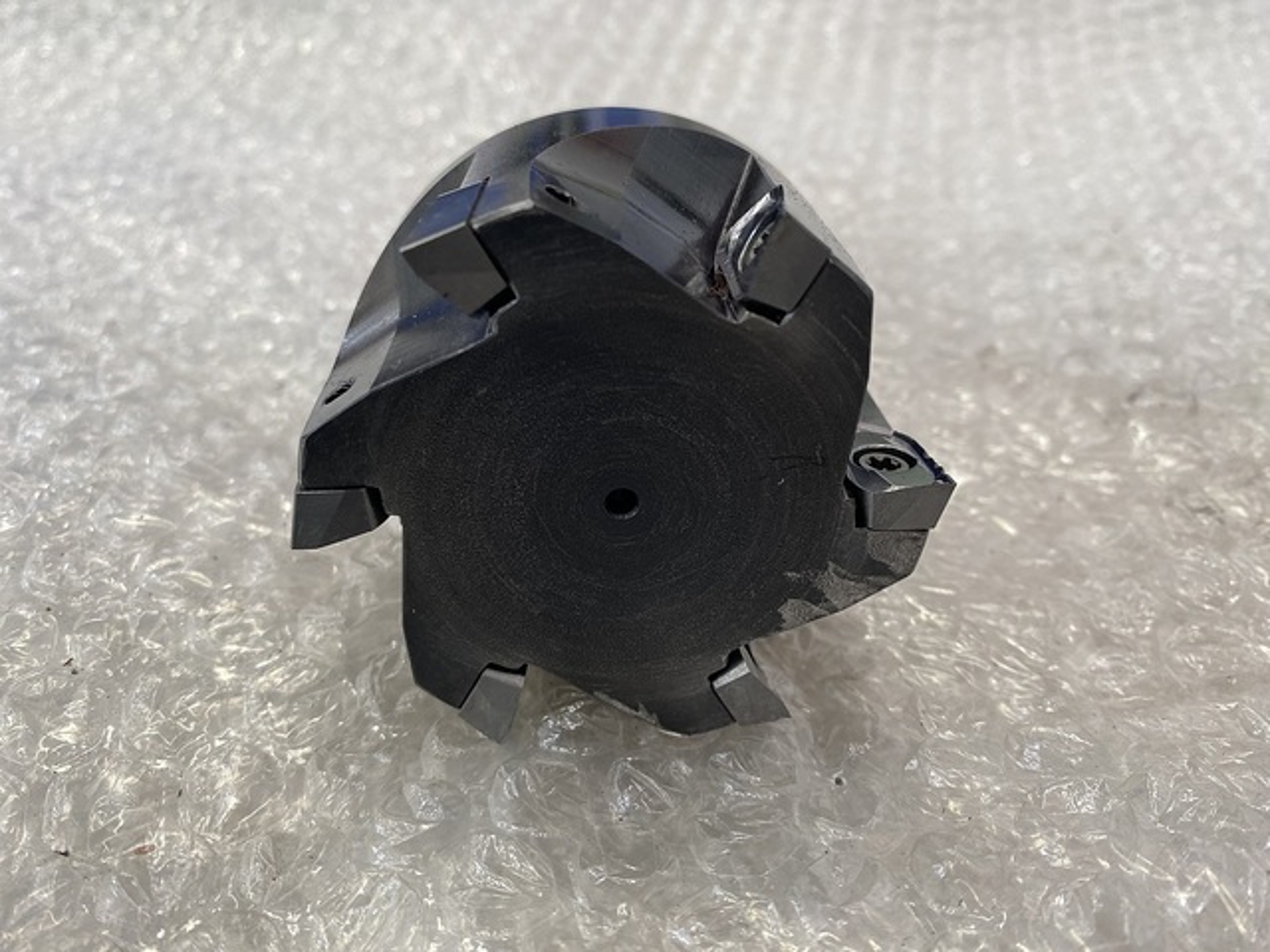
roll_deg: -0.6
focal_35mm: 25
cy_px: 476
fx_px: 917
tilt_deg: -39.1
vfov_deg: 54.9
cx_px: 635
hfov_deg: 69.4
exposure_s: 1/121
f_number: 1.8
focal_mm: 4.25
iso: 100
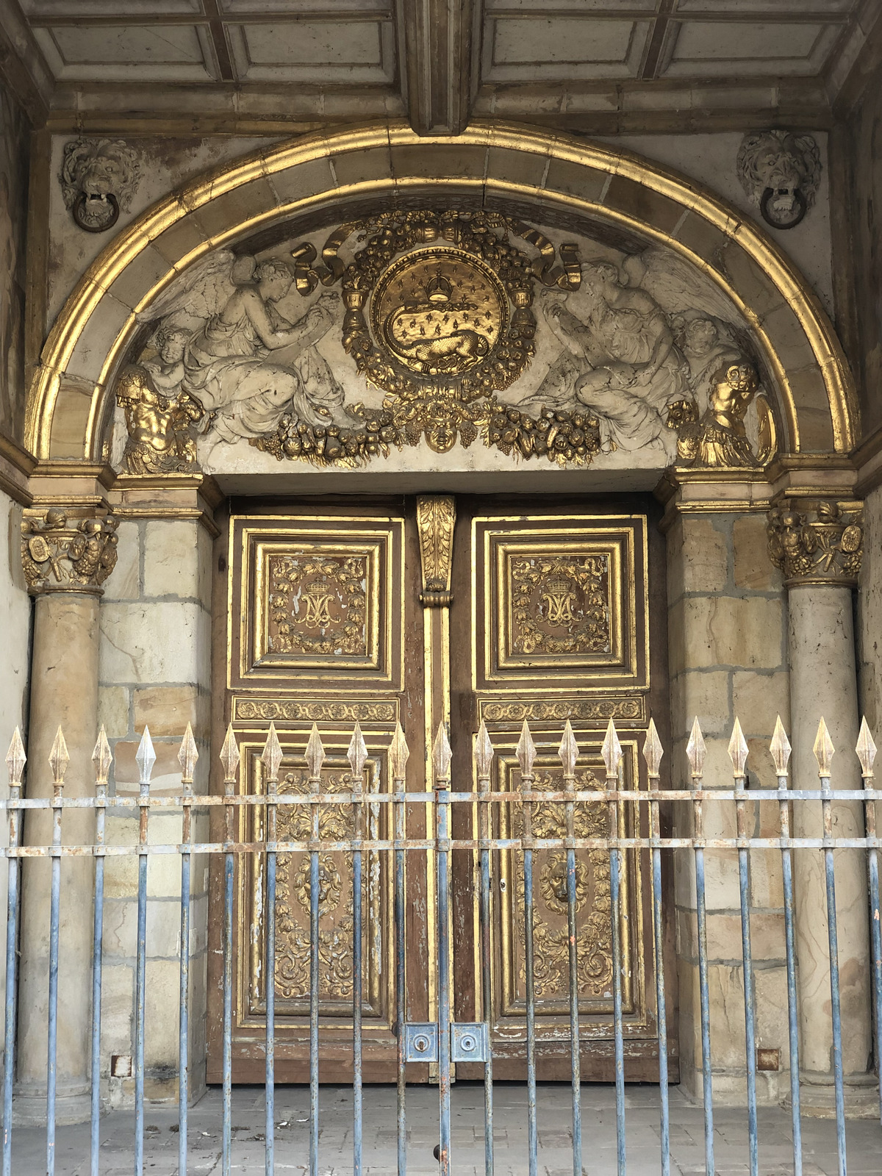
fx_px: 1767
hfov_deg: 28.0
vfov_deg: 36.8
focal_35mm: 52
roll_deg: +1.1
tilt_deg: +8.1
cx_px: 441
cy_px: 588
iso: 25
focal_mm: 6
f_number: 2.4
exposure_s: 1/60
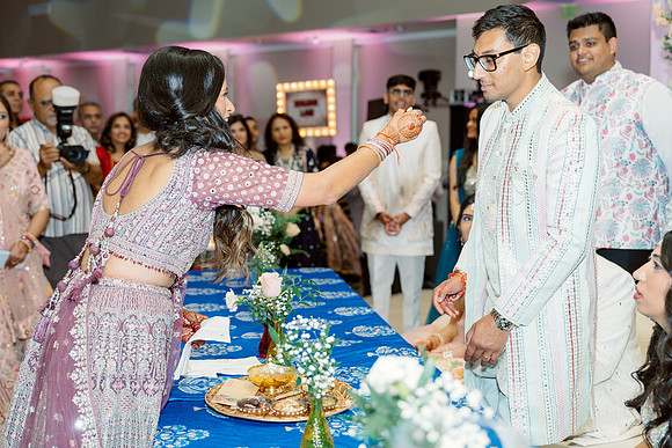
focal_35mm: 43
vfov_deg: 31.1
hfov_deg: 45.3
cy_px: 224
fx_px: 806
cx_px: 336
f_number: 2.8
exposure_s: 1/250
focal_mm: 42
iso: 500
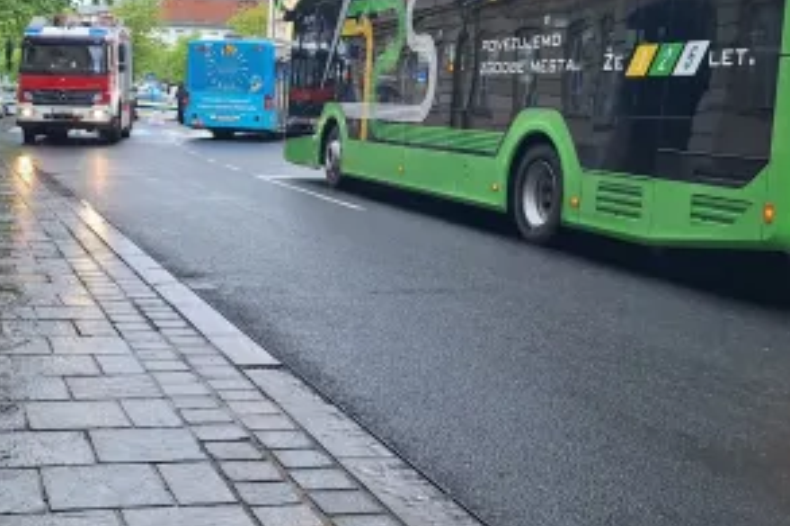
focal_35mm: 49
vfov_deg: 27.4
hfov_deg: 38.9
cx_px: 162
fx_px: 1075
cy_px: 205
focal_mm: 5.54
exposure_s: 1/259
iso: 40
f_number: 1.8
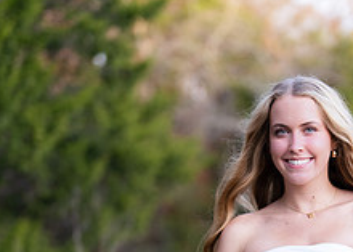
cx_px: 319
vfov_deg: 10.2
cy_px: 329
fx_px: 1383
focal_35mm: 138
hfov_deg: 14.4
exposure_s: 1/1000
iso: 200
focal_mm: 50
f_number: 1.2
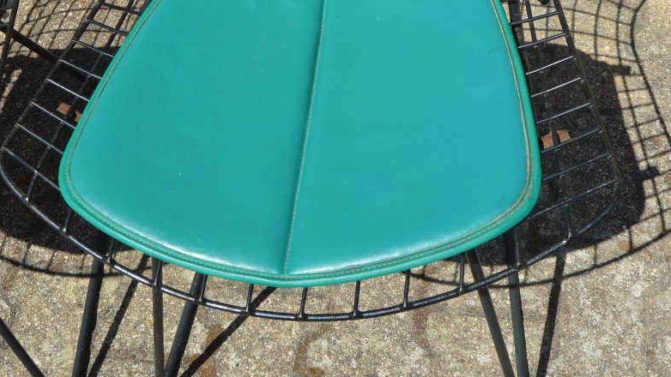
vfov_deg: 21.4
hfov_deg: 39.2
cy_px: -47
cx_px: 334
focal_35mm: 53
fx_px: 943
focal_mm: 22
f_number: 9
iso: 100
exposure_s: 1/320
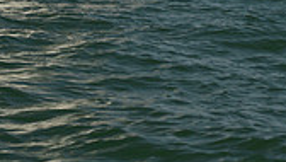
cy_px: -307
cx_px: 13
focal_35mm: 253
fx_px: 1921
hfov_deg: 8.5
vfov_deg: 4.6
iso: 250
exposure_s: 1/800
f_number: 6.3
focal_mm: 70
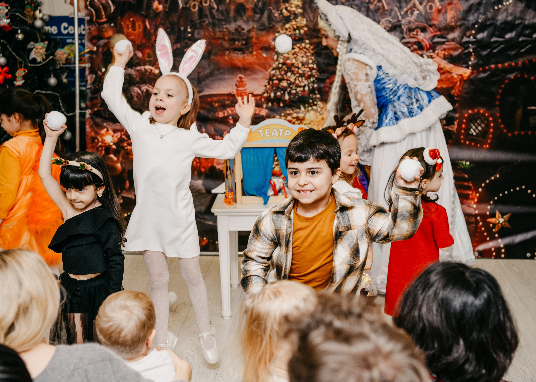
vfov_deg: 25.6
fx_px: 843
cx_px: 267
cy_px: 194
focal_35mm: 55
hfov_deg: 35.3
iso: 250
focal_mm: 52
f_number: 4
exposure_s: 1/160
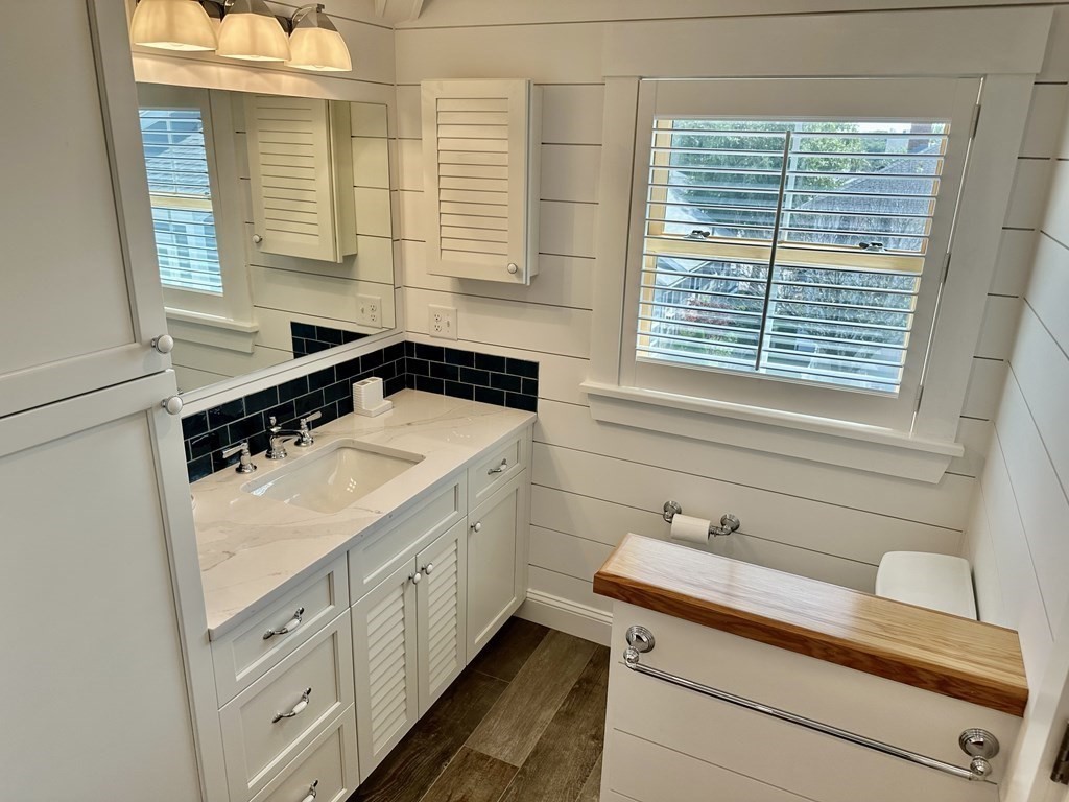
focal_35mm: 24
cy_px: 401
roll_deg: -1.9
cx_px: 534
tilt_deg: -19.6
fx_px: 741
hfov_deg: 71.6
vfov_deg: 56.8
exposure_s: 1/339
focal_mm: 6.86
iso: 80
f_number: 1.78
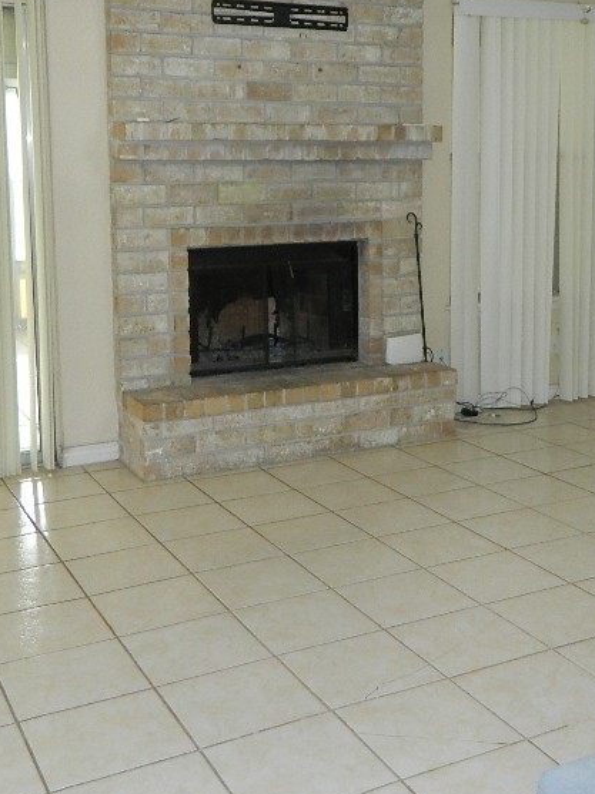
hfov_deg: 31.3
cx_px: 382
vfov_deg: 40.9
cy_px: 289
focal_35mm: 46
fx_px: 1055
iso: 200
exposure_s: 1/30
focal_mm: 4.5
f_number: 3.1
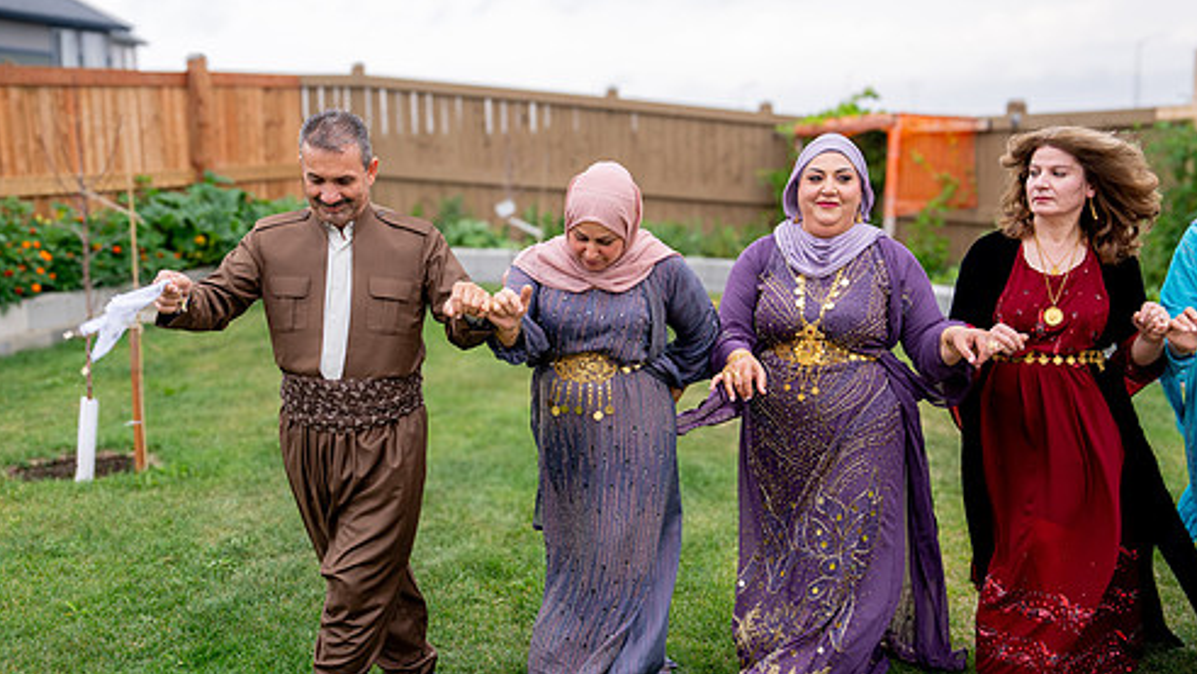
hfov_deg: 48.3
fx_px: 1333
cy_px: 352
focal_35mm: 42
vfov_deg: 28.4
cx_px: 535
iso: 100
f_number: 2.8
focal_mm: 34
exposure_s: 1/500
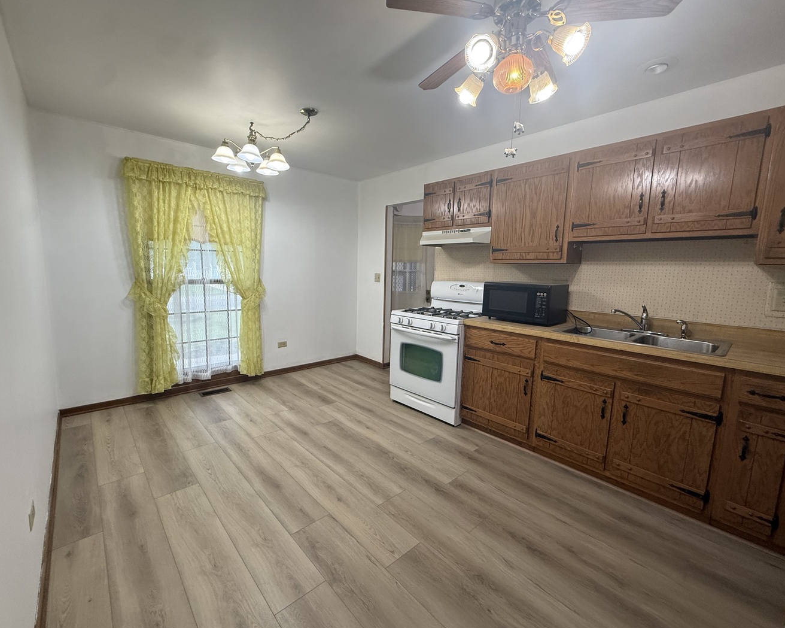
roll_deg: -1.0
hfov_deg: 96.8
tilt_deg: -6.7
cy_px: 313
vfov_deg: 84.0
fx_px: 348
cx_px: 379
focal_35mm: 15
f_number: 2.2
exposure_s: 1/120
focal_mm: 2.22
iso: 200
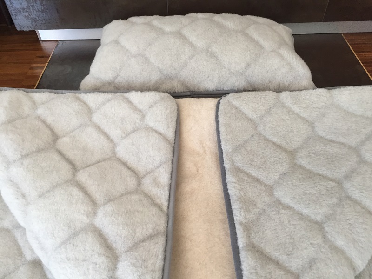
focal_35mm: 29
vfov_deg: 48.2
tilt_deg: -47.6
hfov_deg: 61.7
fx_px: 312
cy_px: 140
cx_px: 186
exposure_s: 1/33
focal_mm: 4.15
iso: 64
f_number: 2.2
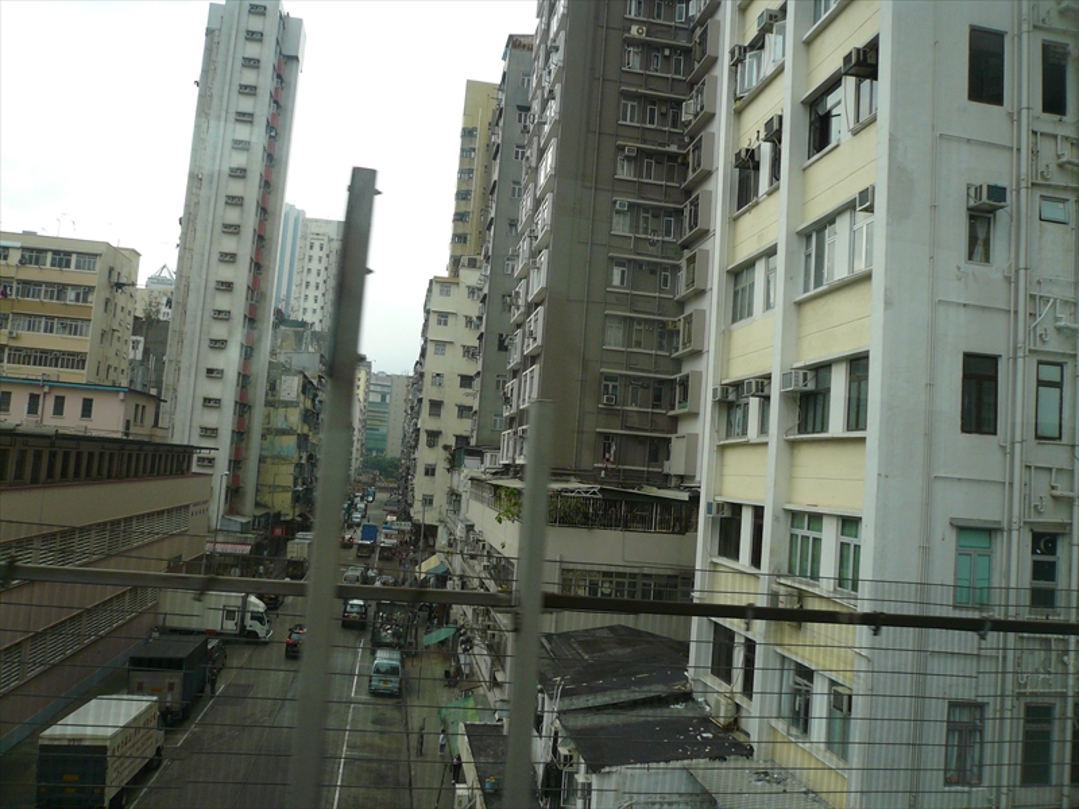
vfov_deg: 49.7
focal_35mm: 28
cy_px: 404
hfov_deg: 63.4
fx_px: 873
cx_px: 540
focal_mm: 4.6
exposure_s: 1/800
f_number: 2.8
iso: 100
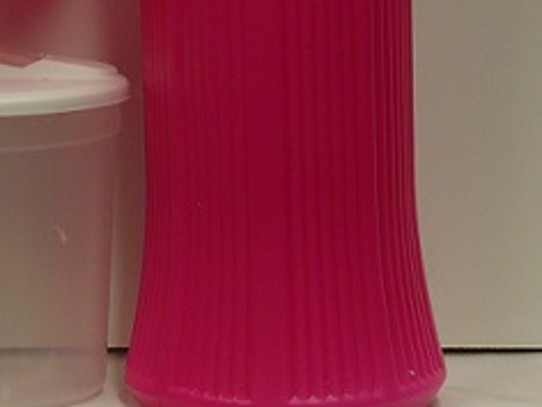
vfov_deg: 8.5
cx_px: -8
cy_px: -47
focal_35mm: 174
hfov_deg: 11.2
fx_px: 2724
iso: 100
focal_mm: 10.9
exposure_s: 1/125
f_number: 3.2
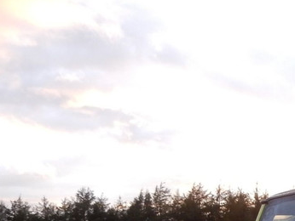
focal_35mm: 77
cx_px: 425
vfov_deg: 17.5
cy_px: 318
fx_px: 657
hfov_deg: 21.7
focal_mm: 4.5
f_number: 3.7
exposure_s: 1/30
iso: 320
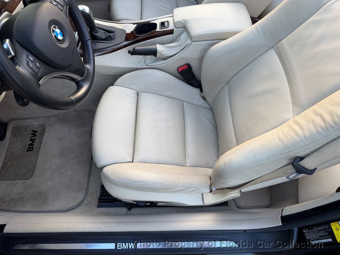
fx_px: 236
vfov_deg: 56.8
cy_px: 128
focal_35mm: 24
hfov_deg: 71.6
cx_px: 170
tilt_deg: -62.1
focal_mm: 6.76
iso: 64
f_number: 1.78
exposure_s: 1/121
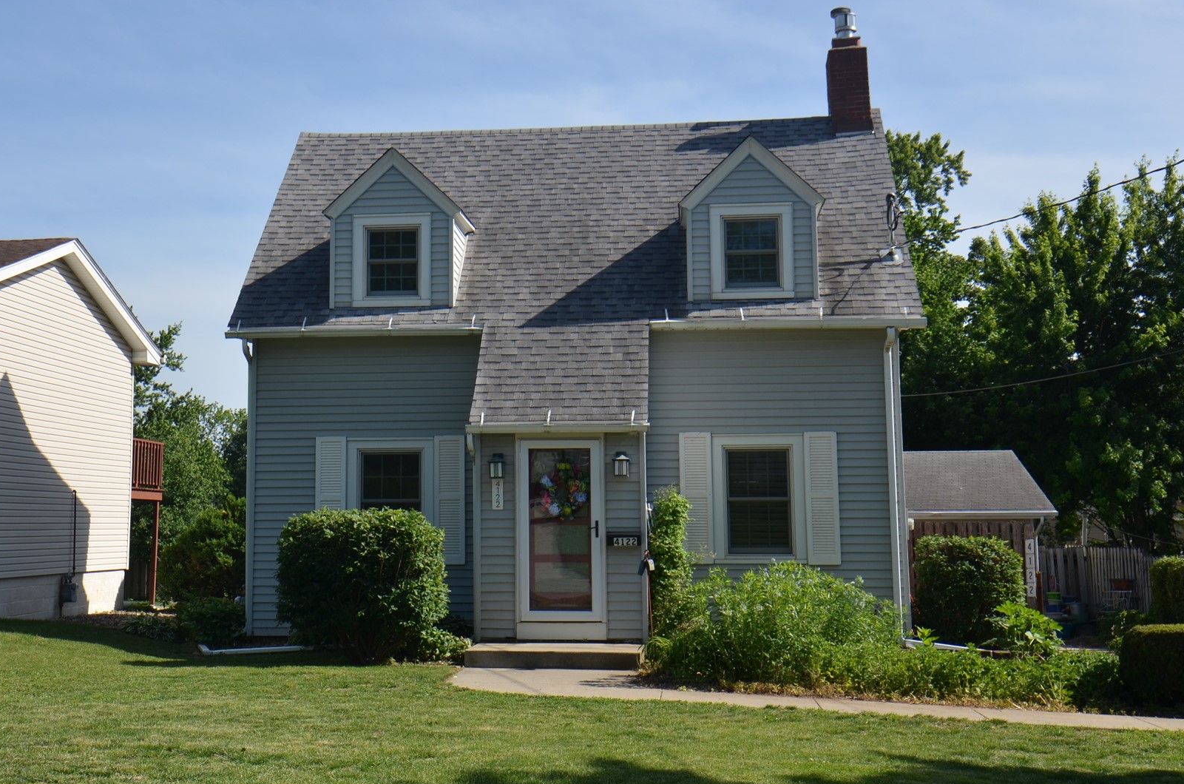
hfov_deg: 40.3
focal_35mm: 49
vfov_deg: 27.3
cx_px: 500
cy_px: 302
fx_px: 1608
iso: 100
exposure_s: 1/250
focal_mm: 24
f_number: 8
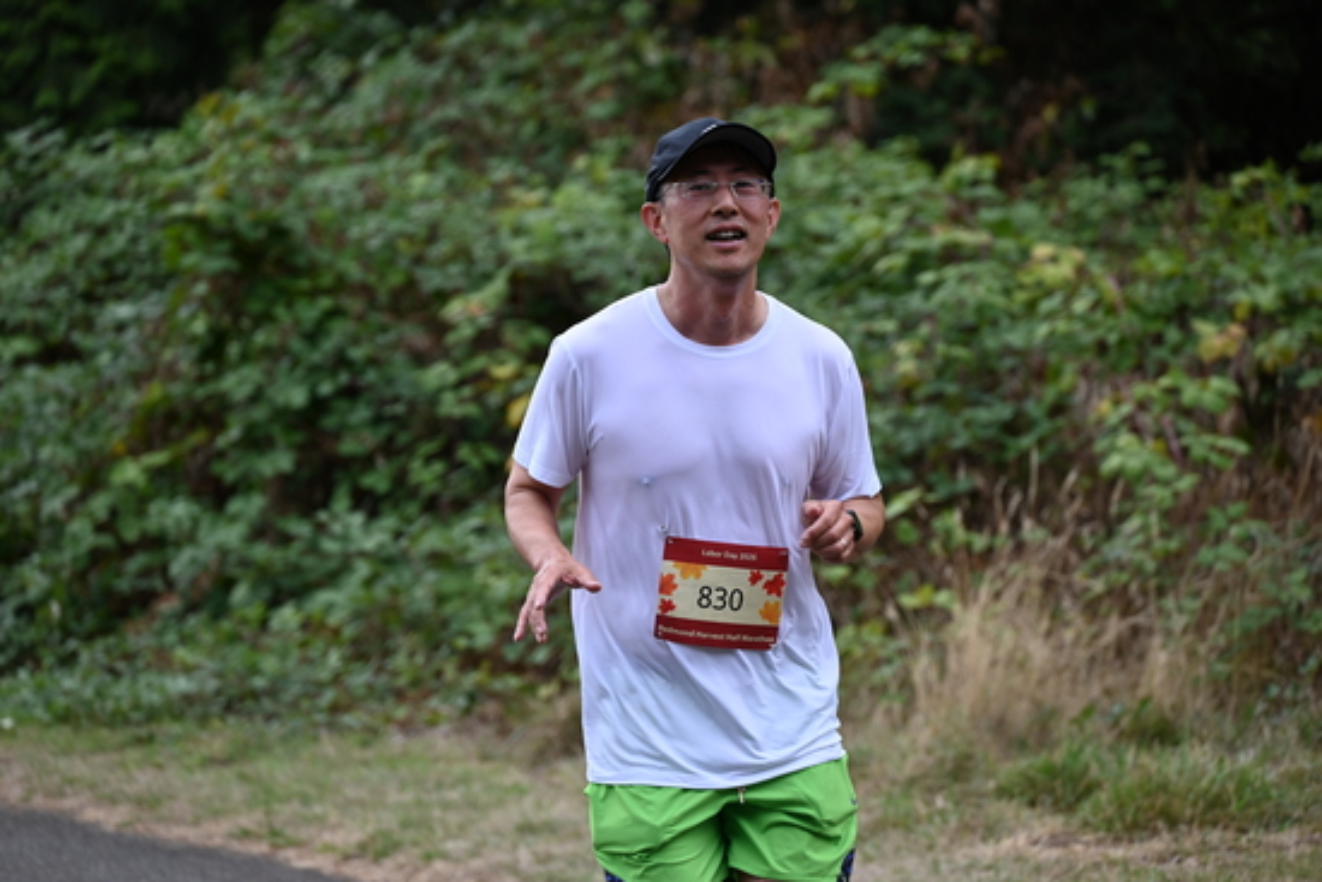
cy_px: 441
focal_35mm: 200
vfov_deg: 6.9
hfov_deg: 10.3
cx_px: 661
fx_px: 7346
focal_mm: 200
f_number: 6.3
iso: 400
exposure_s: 1/500
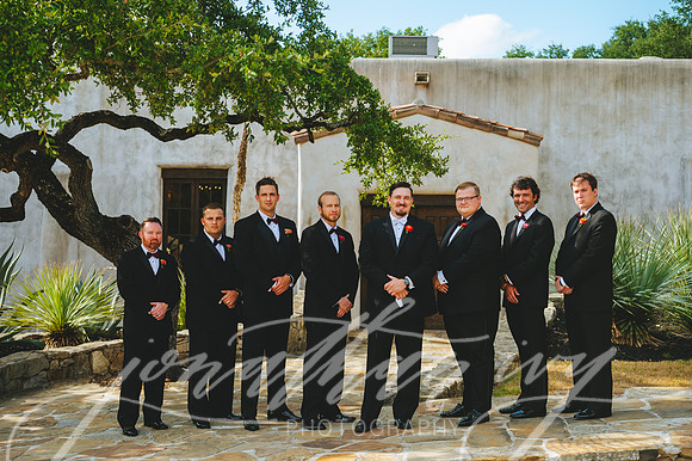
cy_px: 231
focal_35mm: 57
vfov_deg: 24.0
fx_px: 1085
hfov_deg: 35.4
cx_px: 341
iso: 320
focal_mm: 55
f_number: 3.5
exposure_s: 1/1250
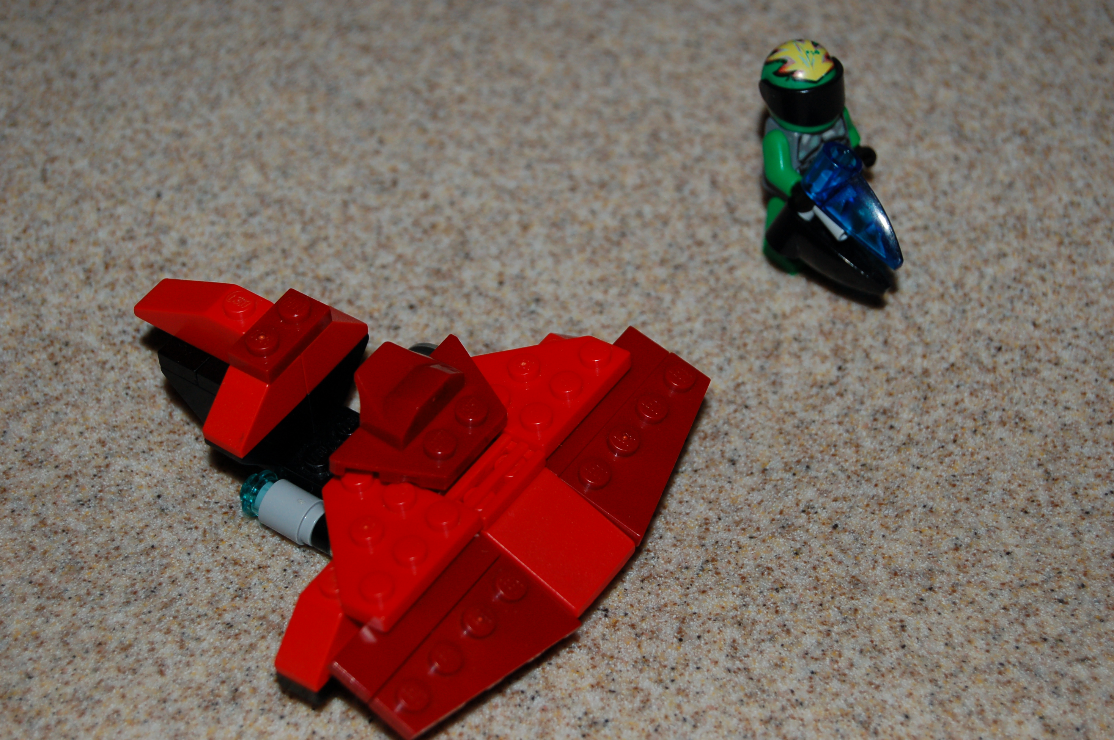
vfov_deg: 16.1
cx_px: 554
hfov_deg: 24.1
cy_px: 377
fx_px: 2613
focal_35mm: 85
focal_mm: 55
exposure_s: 1/60
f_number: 5.6
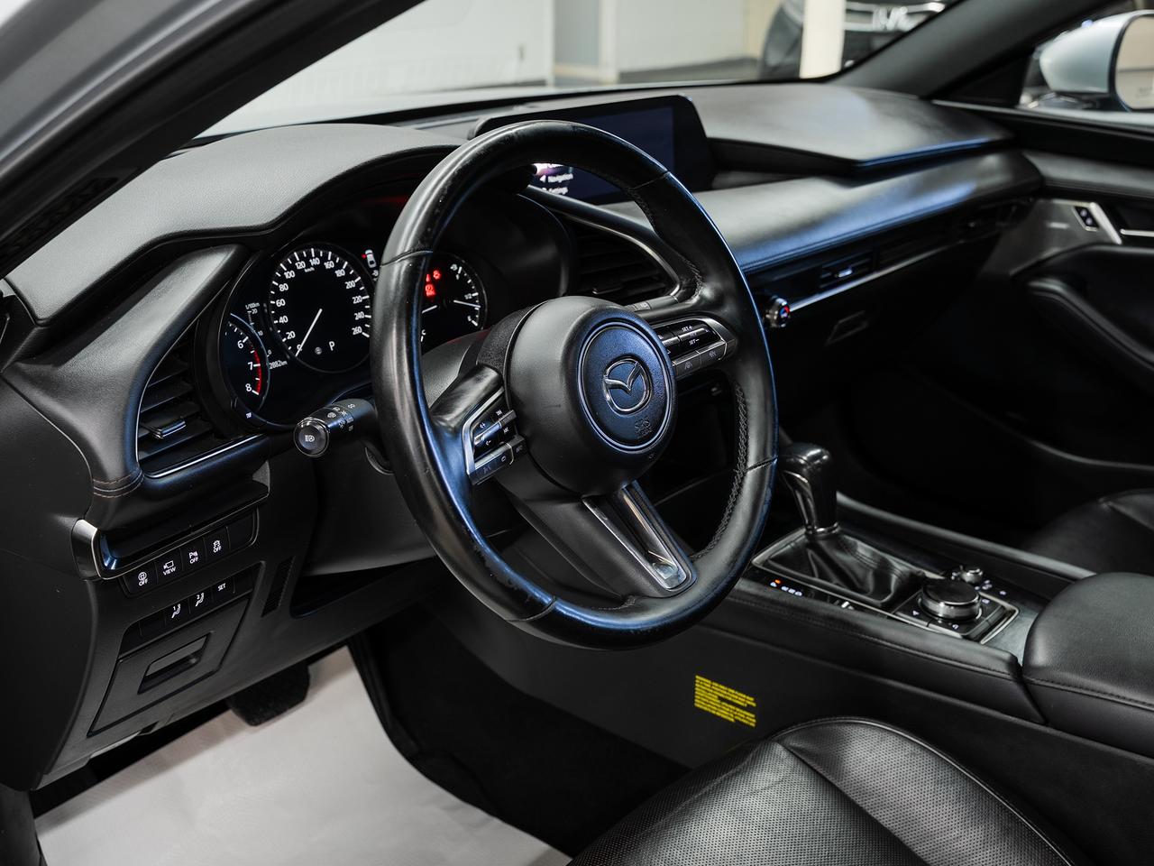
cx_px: 577
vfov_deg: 38.6
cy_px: 433
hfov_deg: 50.0
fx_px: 1237
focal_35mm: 37
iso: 100
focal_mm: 34.3
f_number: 5.6
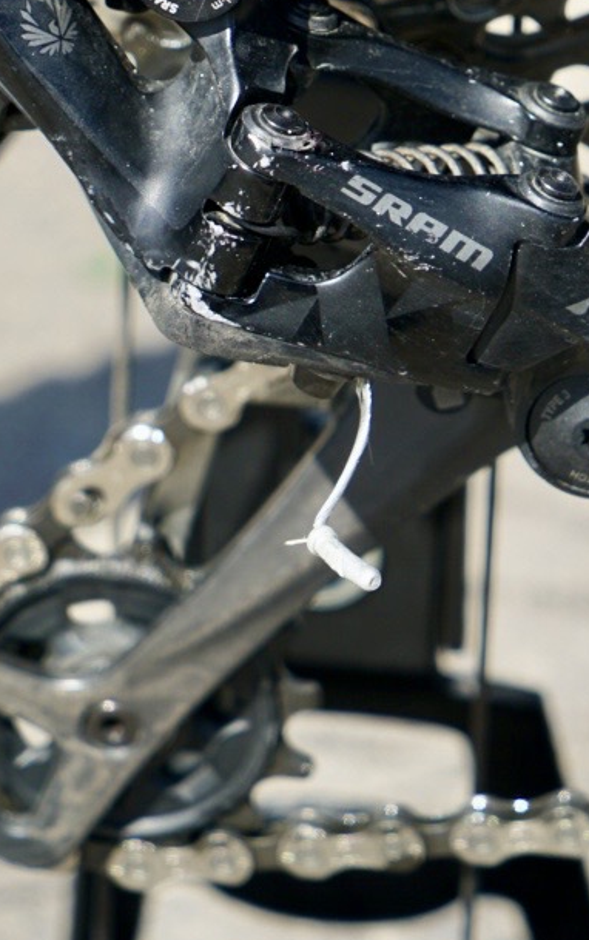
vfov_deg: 10.9
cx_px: 307
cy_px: -233
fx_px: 4847
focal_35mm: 189
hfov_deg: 7.0
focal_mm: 70
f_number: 7.1
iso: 100
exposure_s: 1/250
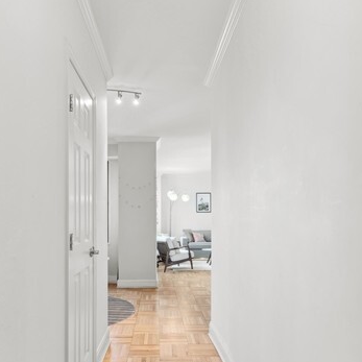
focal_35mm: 25
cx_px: 164
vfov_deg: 62.2
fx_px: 296
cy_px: 223
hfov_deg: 62.8
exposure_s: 1/8
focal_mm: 17
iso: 640
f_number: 14
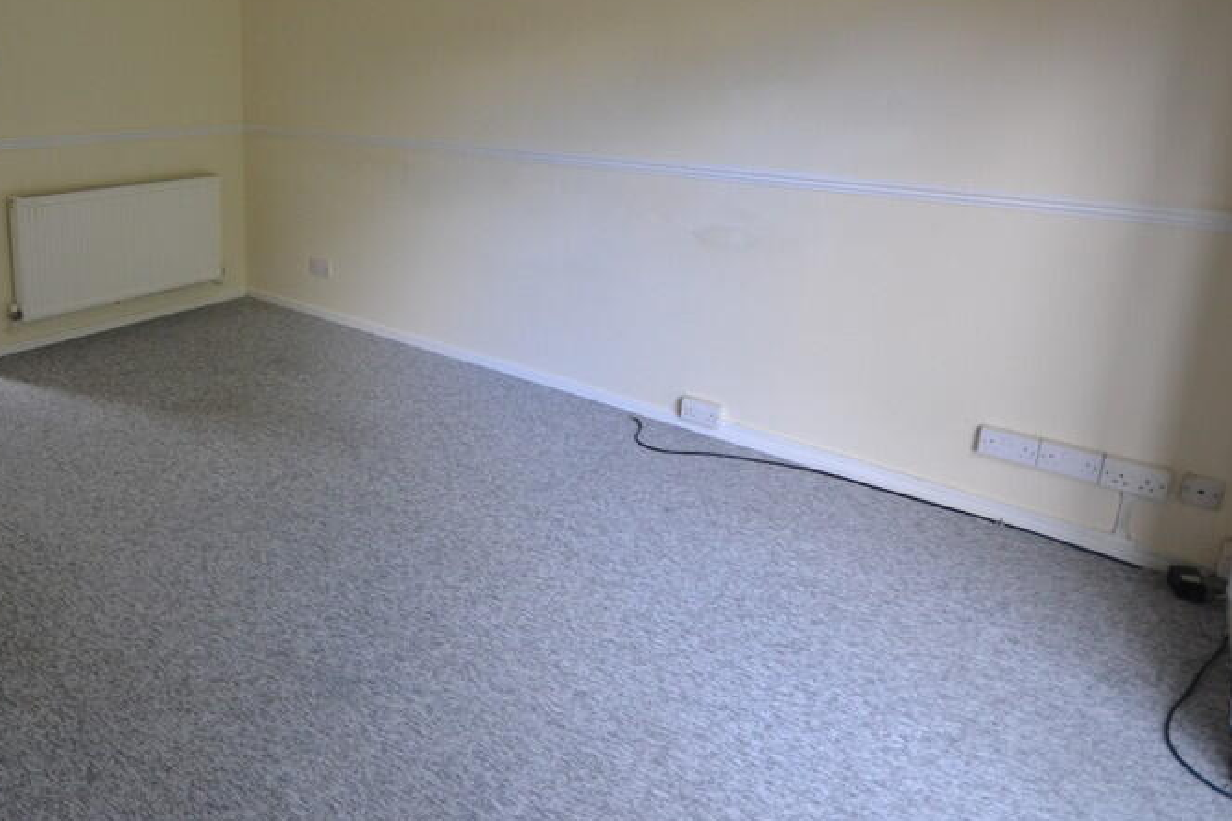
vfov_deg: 53.5
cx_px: 356
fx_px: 787
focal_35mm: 23
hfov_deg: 72.4
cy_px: 248
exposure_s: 1/60
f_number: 4
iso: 800
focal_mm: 10
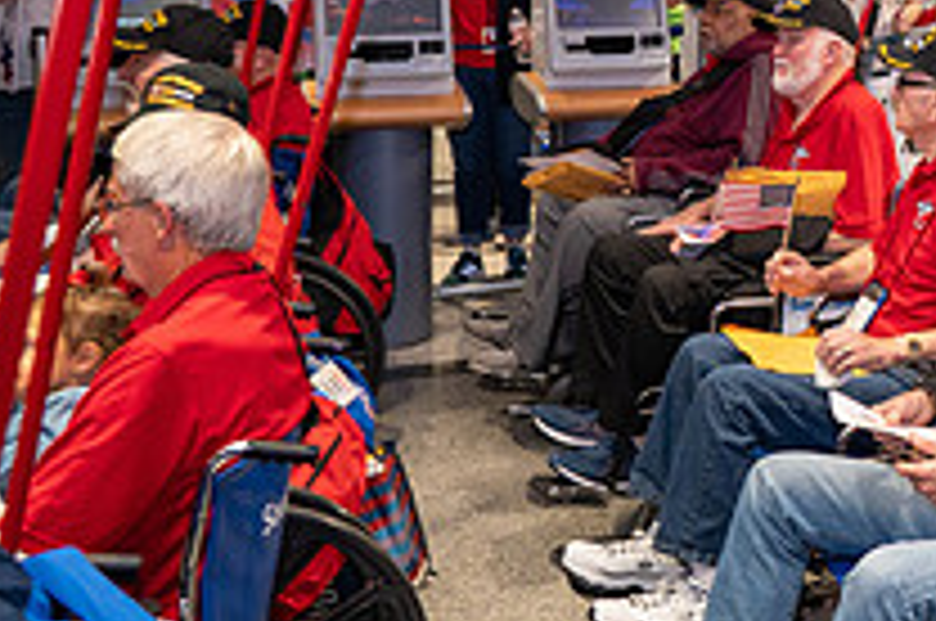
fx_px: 1739
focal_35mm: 67
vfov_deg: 19.6
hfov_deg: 26.9
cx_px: 1107
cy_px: -18
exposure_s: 1/60
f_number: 4.5
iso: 1250
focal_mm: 24
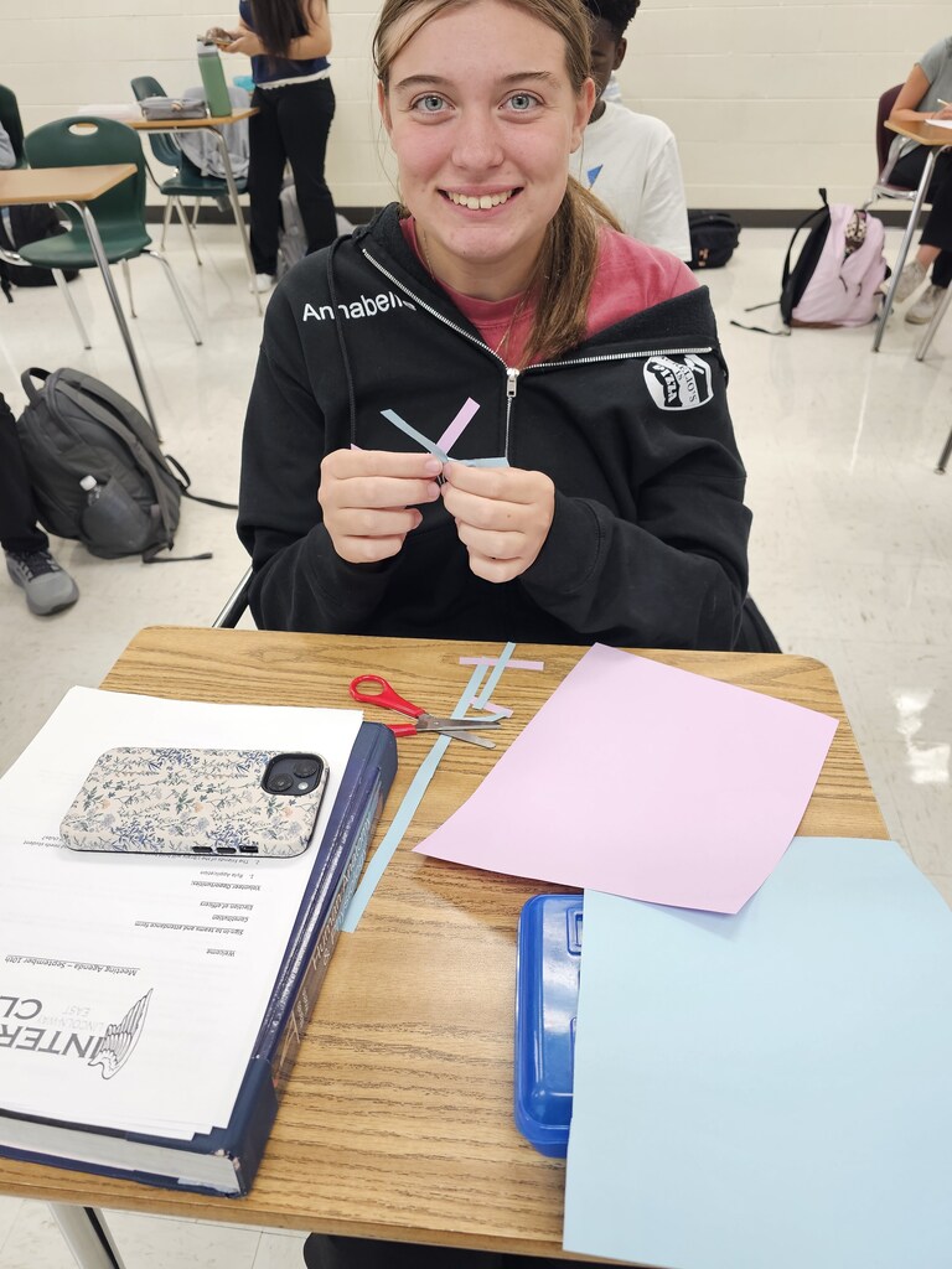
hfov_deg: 58.9
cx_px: 476
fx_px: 843
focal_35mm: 23
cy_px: 634
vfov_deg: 73.9
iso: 160
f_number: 1.7
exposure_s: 1/120
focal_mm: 6.3
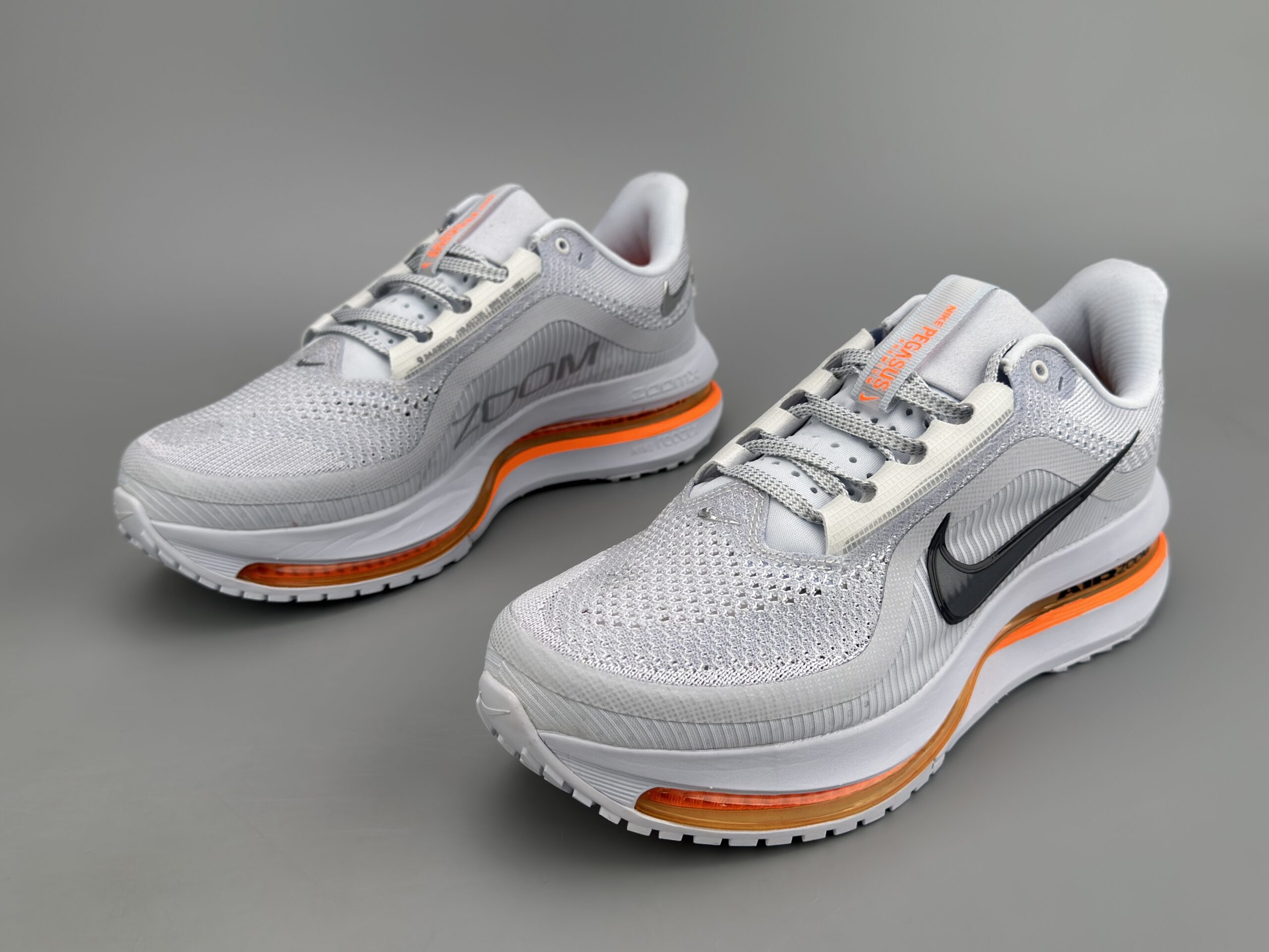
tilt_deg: -25.3
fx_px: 1283
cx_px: 634
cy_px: 476
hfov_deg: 52.6
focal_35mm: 35
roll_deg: +0.5
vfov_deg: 40.7
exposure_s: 1/898
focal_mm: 6.76
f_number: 1.78
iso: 100
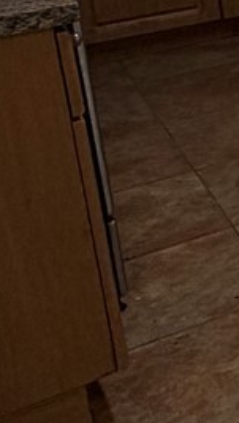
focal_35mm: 91
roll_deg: -3.1
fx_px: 1024
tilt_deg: -13.8
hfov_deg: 7.7
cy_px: -101
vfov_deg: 21.5
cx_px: 994
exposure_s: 1/120
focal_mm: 2.22
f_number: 2.2
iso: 64
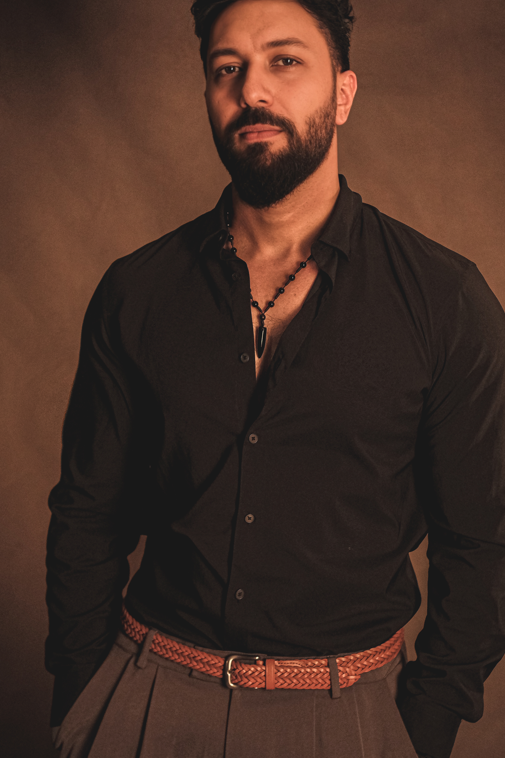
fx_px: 1305
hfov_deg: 21.9
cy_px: 333
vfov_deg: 32.3
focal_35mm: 62
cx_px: 280
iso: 2500
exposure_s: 1/200
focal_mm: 33
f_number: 2.8
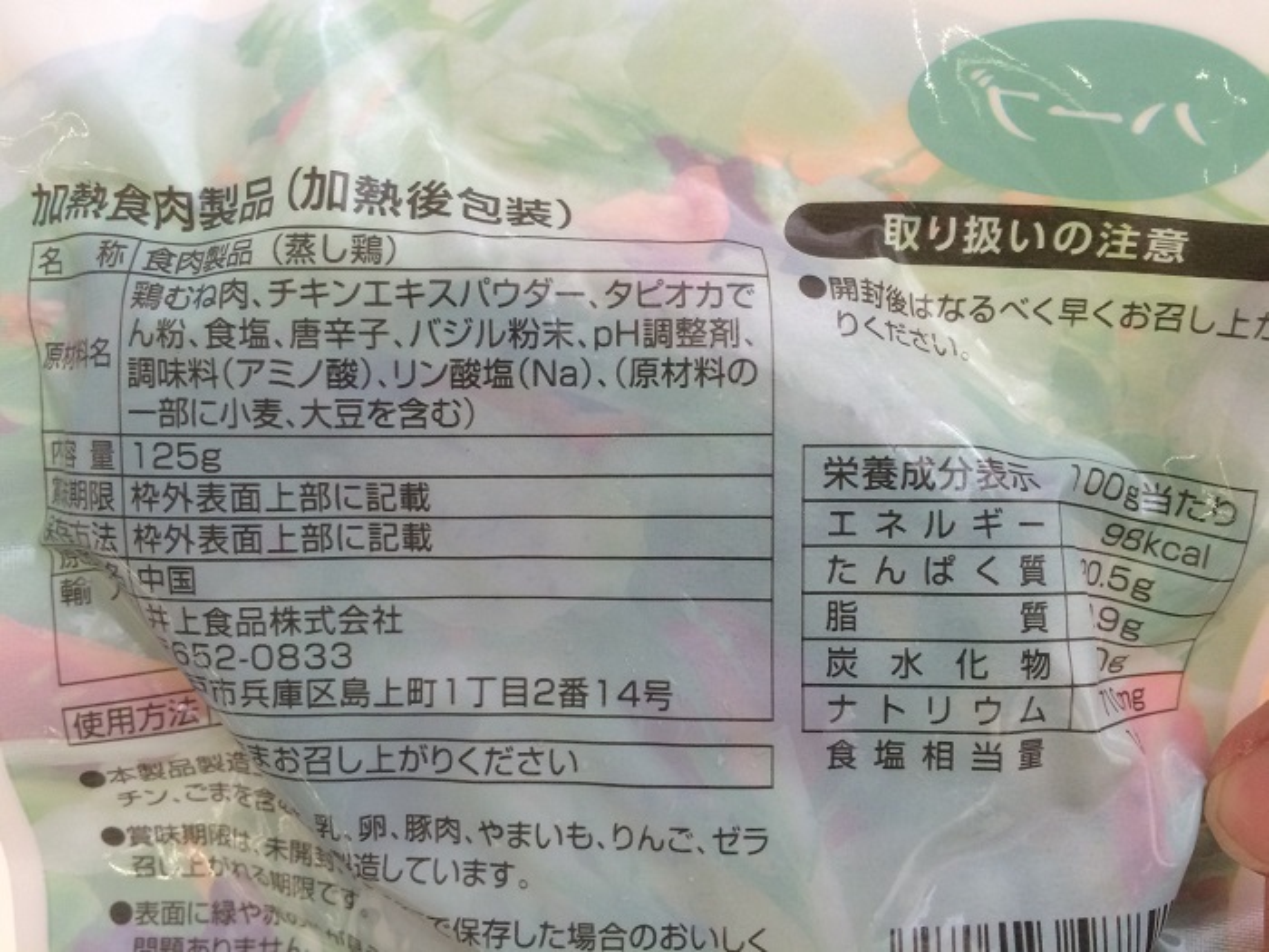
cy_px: 476
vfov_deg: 48.2
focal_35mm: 29
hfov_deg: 61.7
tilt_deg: -56.6
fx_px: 1063
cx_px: 634
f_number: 2.2
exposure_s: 1/30
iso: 40
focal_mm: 4.15
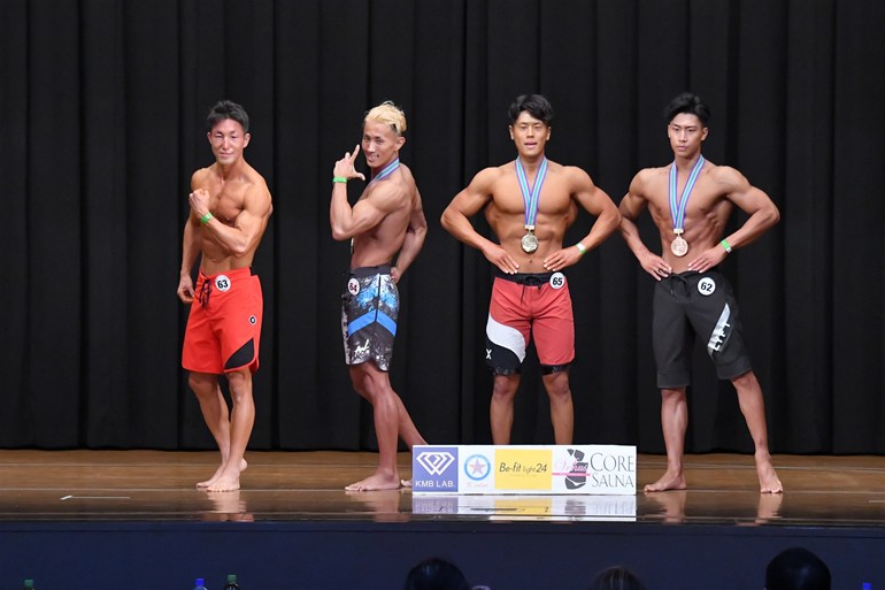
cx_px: 444
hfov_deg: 12.2
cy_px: 296
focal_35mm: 169
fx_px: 4153
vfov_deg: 8.1
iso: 8000
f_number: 5.6
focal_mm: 112
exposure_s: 1/400
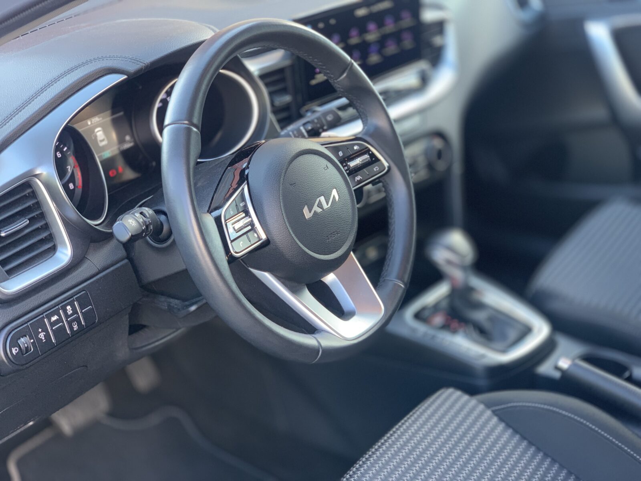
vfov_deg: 28.0
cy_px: 240
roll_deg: +2.4
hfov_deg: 36.8
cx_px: 320
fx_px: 963
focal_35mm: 52
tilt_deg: -23.6
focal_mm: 6
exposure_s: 1/65
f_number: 2.4
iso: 125
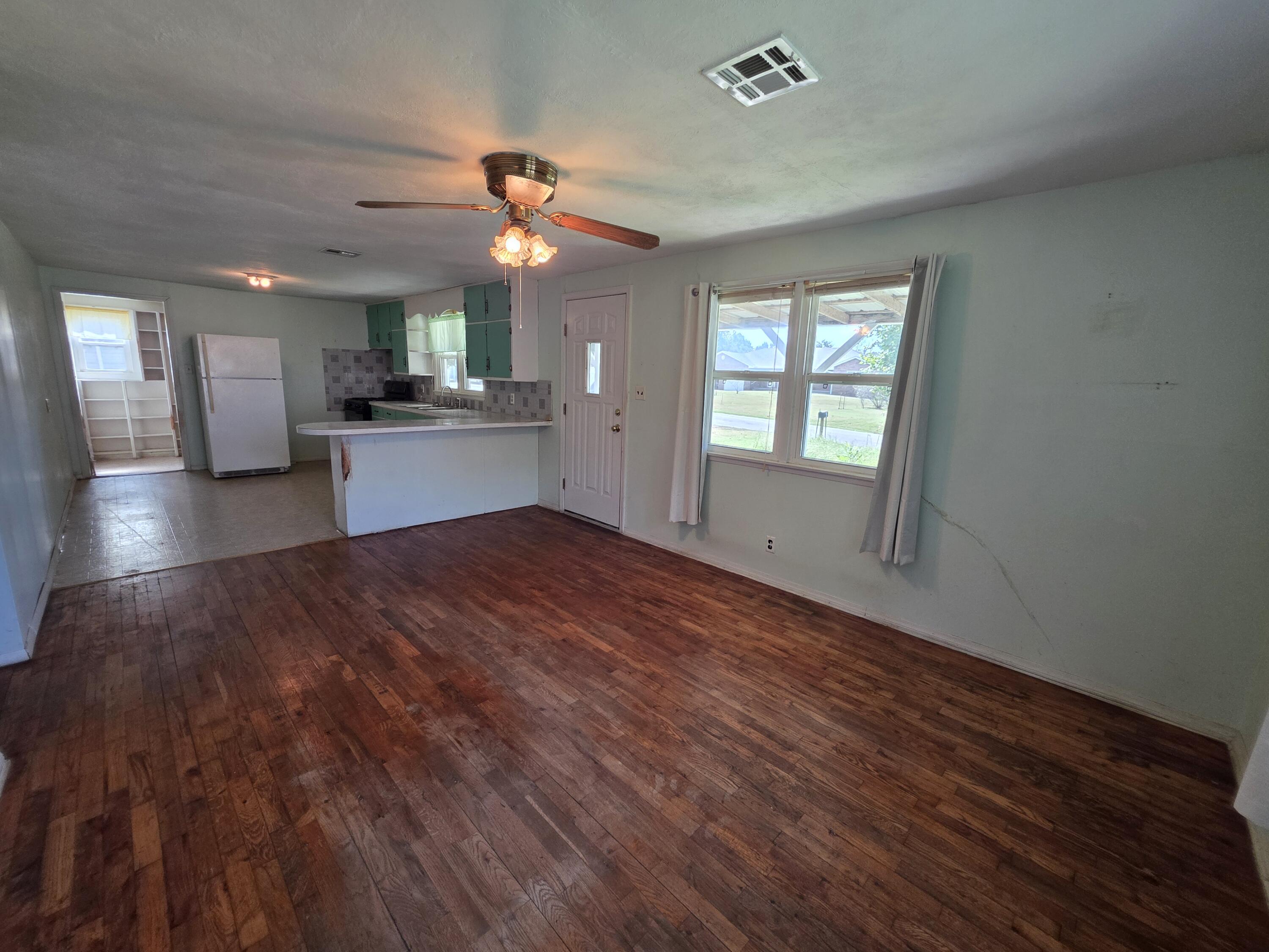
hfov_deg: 106.2
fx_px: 477
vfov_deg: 89.9
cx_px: 634
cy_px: 476
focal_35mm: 13
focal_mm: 2.2
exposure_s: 1/120
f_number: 1.9
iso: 100
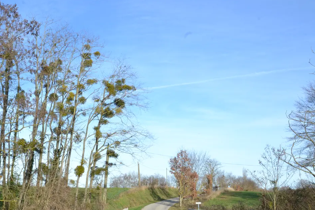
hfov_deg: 39.9
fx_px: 429
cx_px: 106
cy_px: 136
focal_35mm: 49
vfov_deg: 27.4
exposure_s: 1/100
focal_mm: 24
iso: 400
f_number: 22
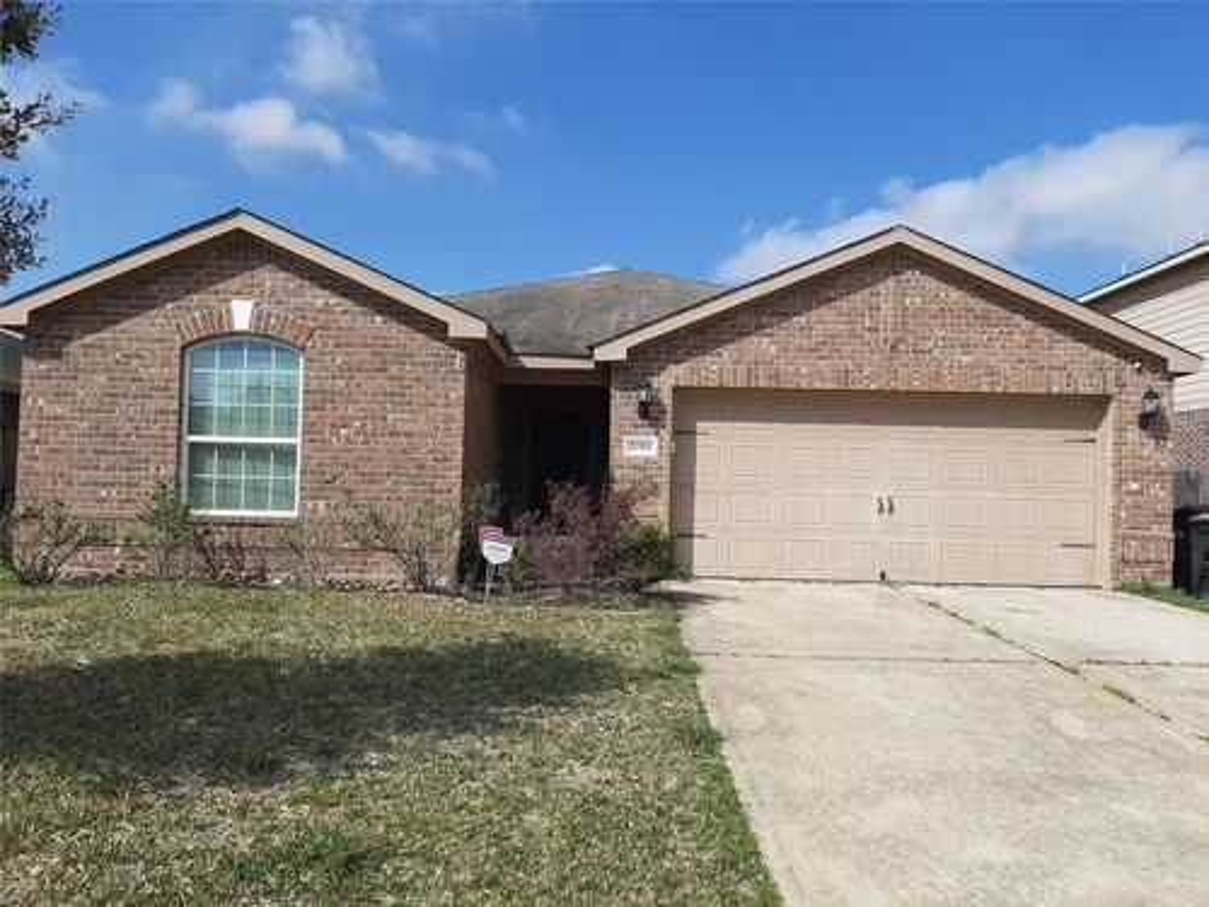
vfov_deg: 53.1
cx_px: 604
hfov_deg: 67.3
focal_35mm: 26
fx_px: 908
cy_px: 454
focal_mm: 3.93
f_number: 1.7
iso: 40
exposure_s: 1/3401
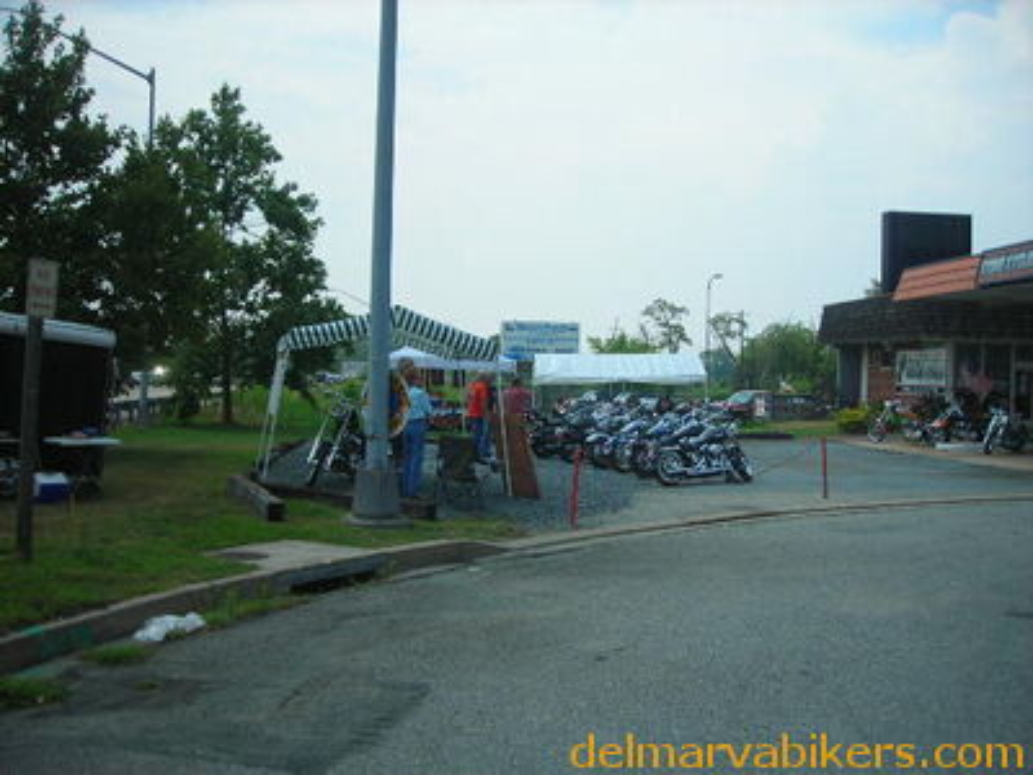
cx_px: 516
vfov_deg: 37.7
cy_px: 388
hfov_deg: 49.0
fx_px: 1134
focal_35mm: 38
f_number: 6.4
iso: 50
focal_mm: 6.3
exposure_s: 1/191
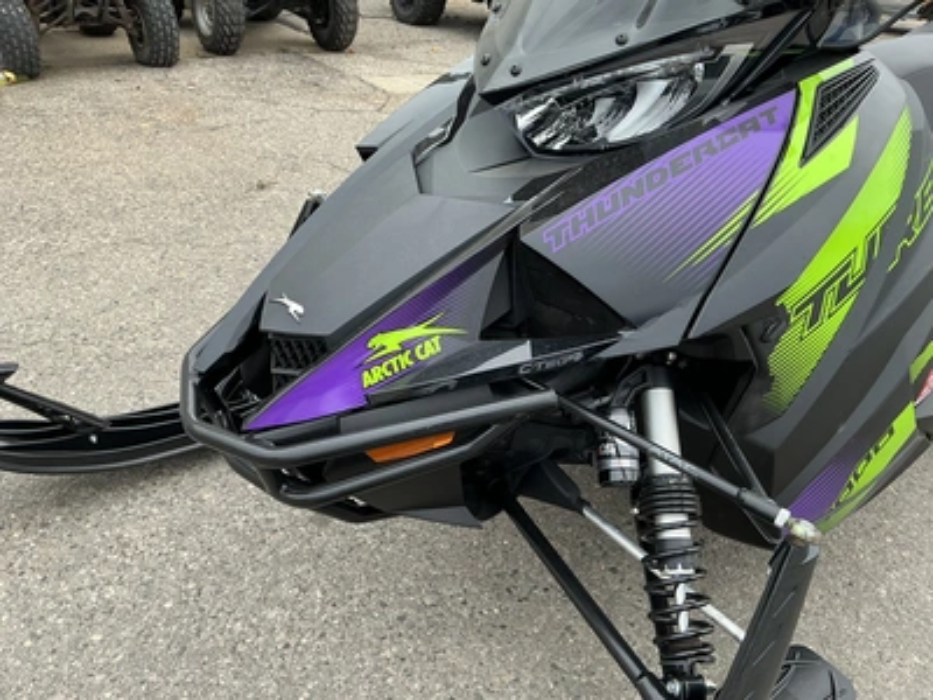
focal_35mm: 28
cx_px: 466
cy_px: 350
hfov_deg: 63.4
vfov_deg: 49.7
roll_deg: -3.7
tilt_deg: -29.9
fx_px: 755
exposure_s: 1/122
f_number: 1.8
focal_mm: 3
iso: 20
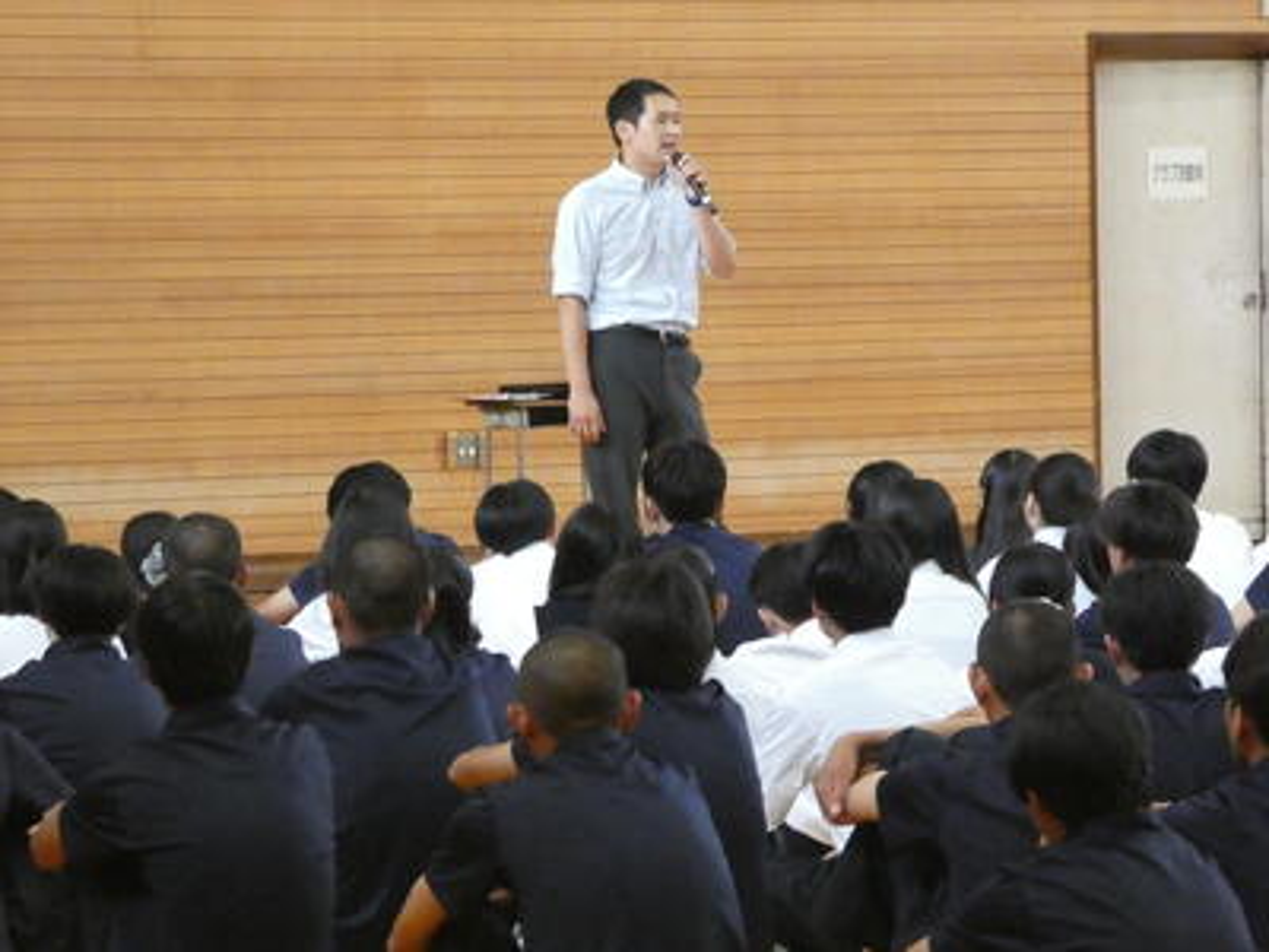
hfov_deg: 9.1
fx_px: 7955
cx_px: 634
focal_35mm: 217
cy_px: 476
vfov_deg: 6.8
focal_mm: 38.9
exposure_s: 1/160
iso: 3200
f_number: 5.5
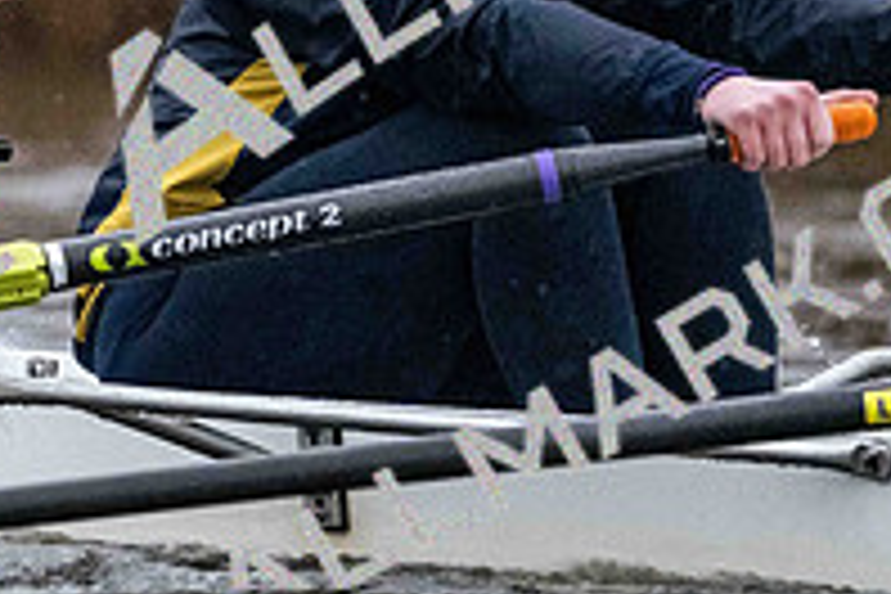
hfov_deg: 1.8
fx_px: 28980
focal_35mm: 1171
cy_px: -182
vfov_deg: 1.2
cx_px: -274
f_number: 4.5
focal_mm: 400
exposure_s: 1/1600
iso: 11400
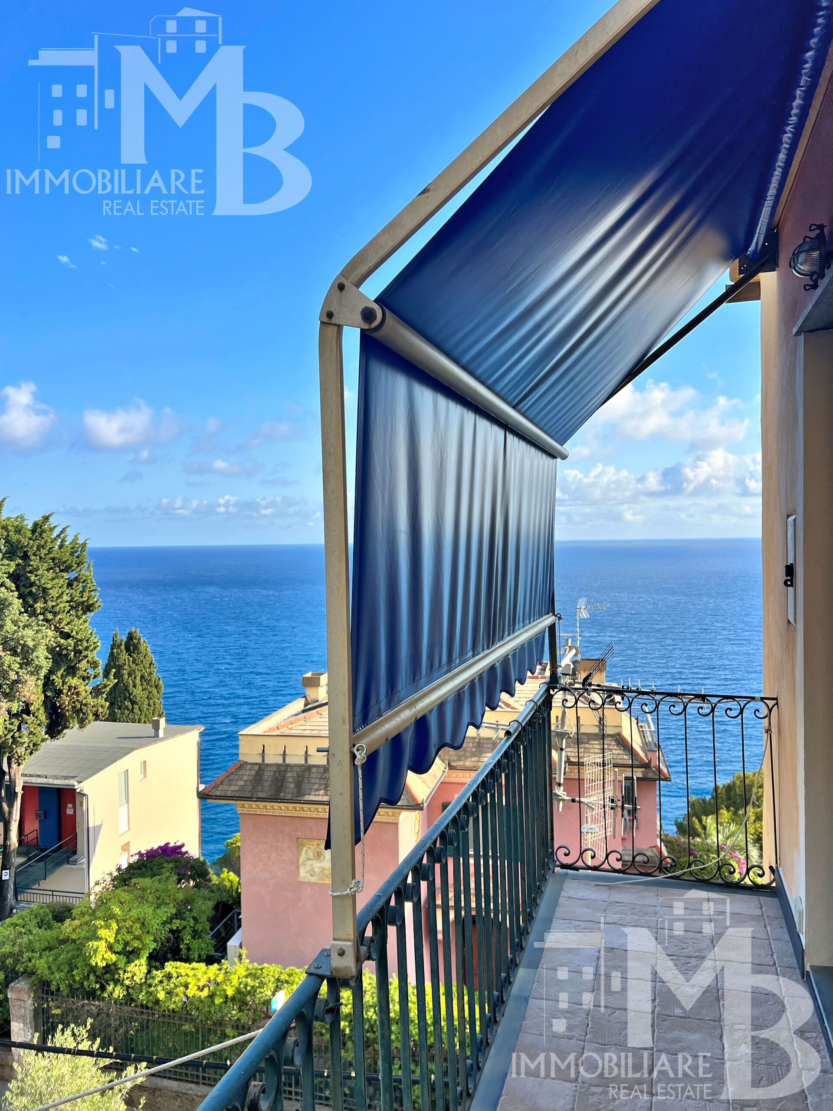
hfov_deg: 53.1
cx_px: 416
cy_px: 556
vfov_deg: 67.3
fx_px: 834
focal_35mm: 26
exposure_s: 1/2915
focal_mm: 5.7
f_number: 1.5
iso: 50
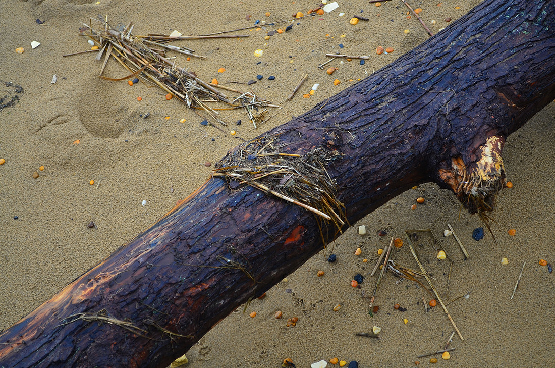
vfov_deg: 16.5
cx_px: 278
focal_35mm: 82
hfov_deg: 24.7
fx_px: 1269
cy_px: 184
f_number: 5.6
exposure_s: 1/30
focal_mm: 55
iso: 100
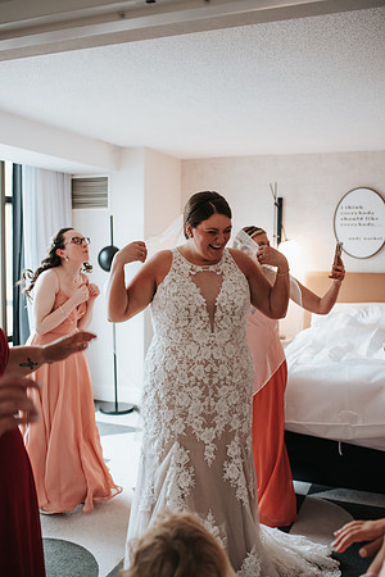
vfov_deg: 54.4
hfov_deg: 37.9
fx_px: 561
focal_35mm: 35
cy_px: 288
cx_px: 192
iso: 900
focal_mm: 35
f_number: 3.2
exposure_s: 1/200
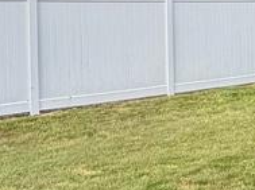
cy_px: 24
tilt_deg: -0.6
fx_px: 559
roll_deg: +0.9
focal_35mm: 76
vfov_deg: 19.0
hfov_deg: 24.6
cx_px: 254
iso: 200
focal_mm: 2.22
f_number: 2.2
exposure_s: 1/121
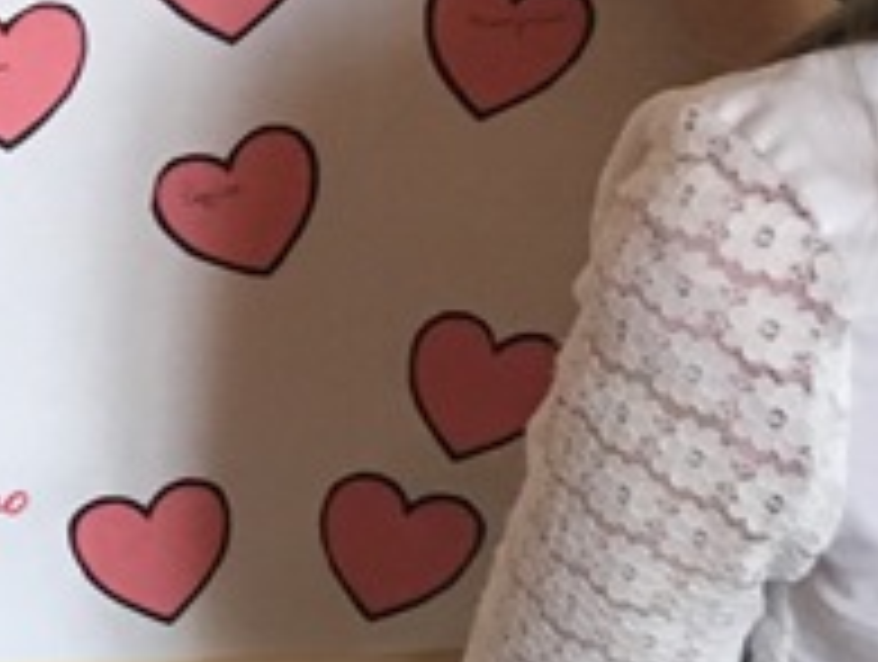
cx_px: -698
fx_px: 3862
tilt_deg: -13.9
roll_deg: +1.4
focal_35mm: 152
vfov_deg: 9.8
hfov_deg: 12.0
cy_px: 275
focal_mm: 4.15
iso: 160
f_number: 2.2
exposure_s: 1/33
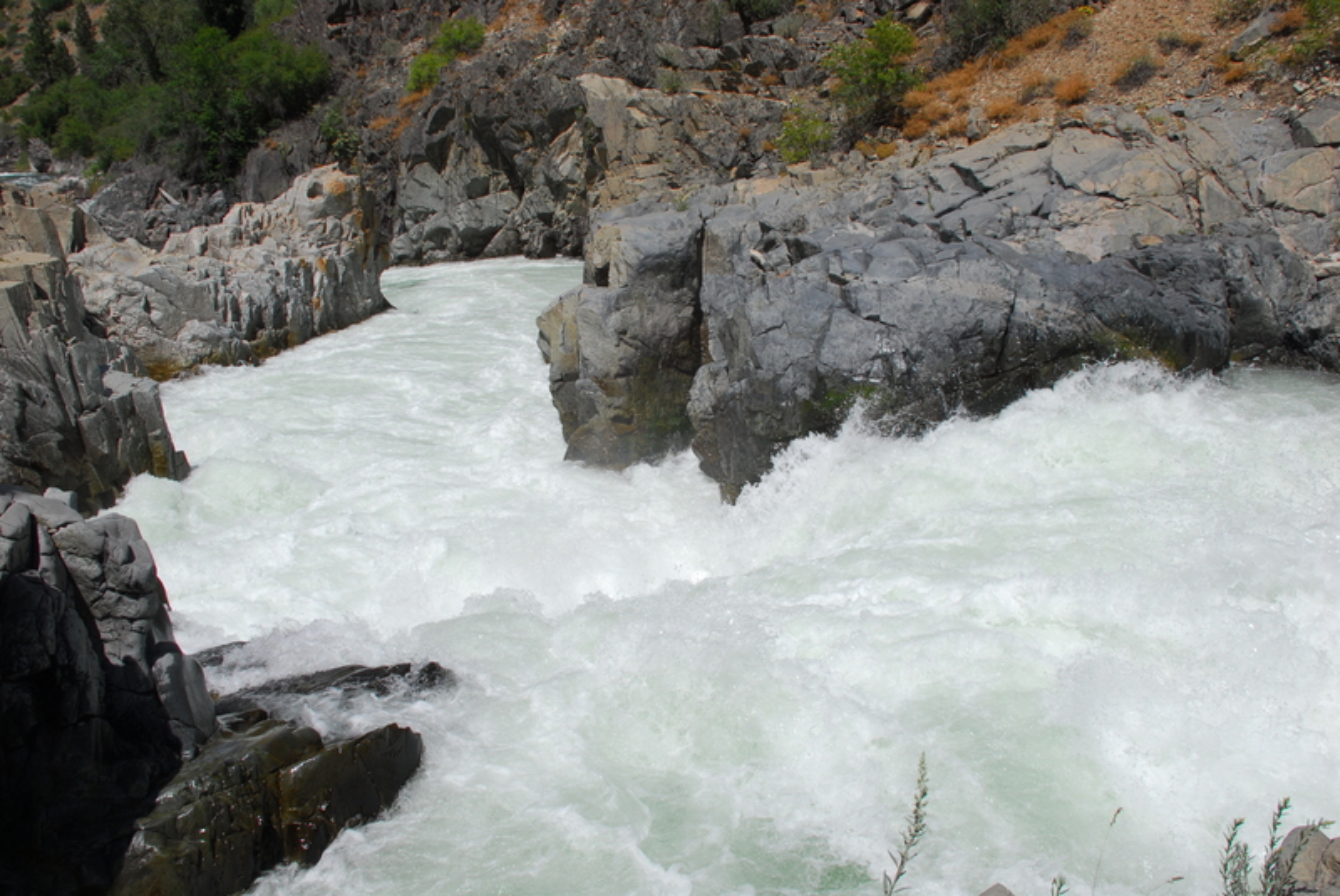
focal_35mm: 30
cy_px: 448
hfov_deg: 61.9
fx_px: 1118
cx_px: 670
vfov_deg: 43.7
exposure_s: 1/500
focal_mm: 20
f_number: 8
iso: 160
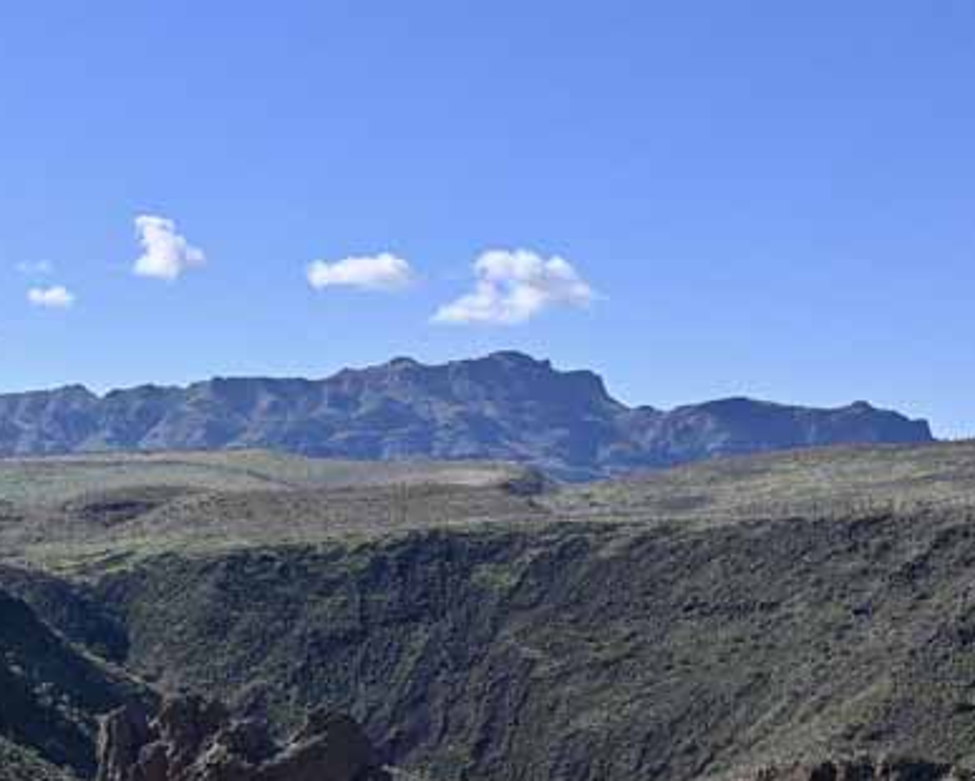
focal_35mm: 67
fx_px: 1933
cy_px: 469
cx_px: 146
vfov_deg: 22.8
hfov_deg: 27.5
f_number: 5.6
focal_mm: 34.5
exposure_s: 1/1000
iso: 100
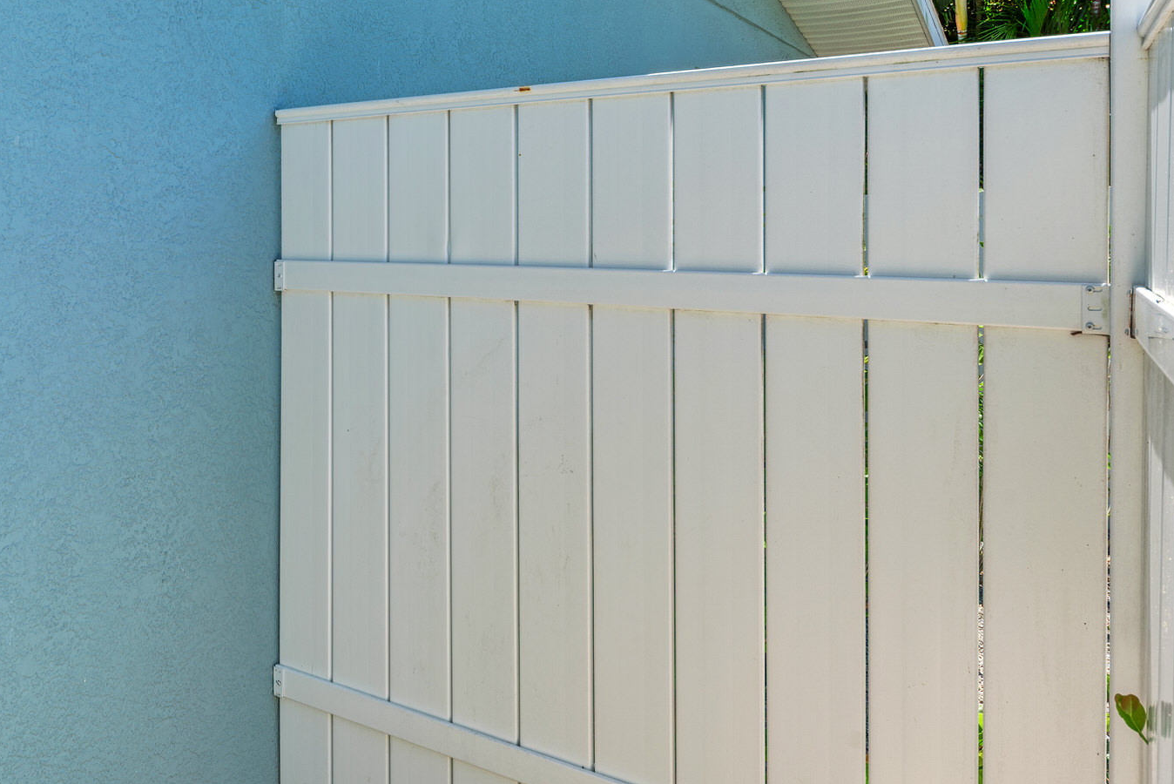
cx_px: 312
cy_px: 226
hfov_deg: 57.6
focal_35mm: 31
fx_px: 1011
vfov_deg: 41.5
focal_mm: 19
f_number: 7.1
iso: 100
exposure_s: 1/320
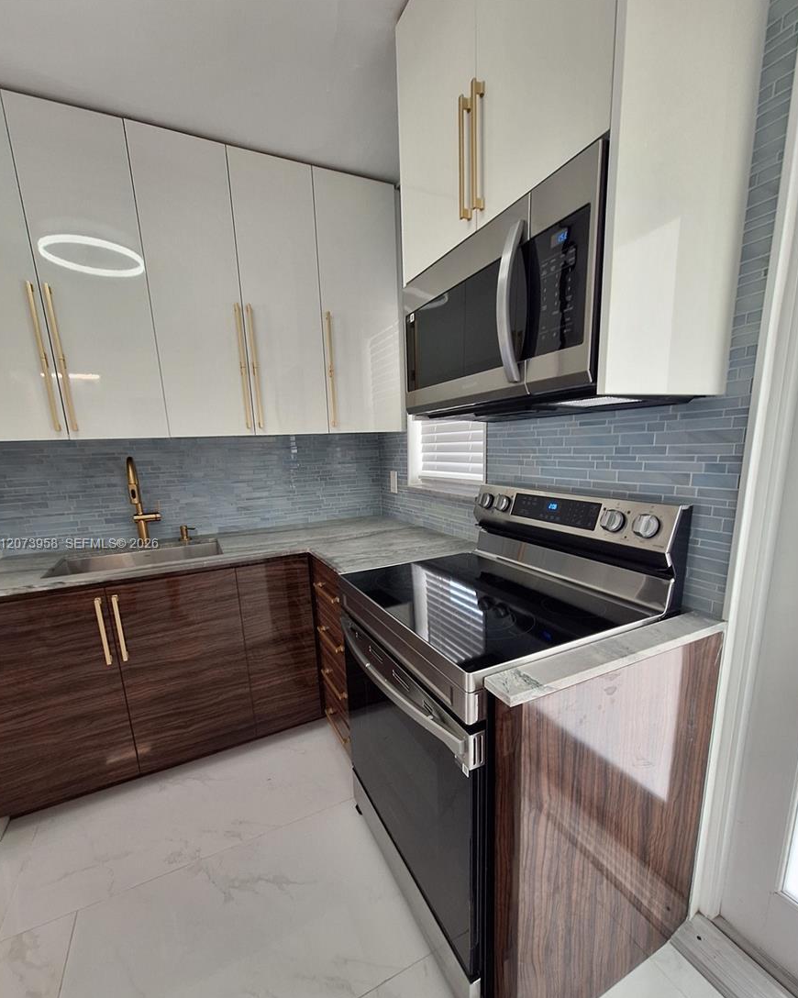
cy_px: 545
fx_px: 413
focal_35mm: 14
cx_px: 402
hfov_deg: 88.0
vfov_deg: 100.4
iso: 100
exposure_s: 1/50
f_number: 2.2
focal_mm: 1.74
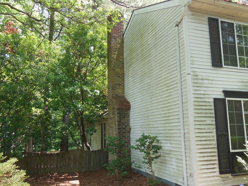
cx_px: 132
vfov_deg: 44.2
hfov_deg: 56.8
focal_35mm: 32
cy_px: 95
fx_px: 229
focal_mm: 5.2
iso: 125
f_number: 3.7
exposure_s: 1/100
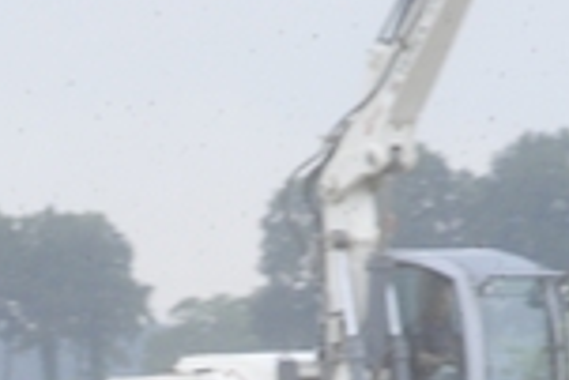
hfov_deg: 2.6
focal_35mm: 797
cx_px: -15
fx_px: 12611
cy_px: 715
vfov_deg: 1.7
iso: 640
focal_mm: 125
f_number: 5.6
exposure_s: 1/500
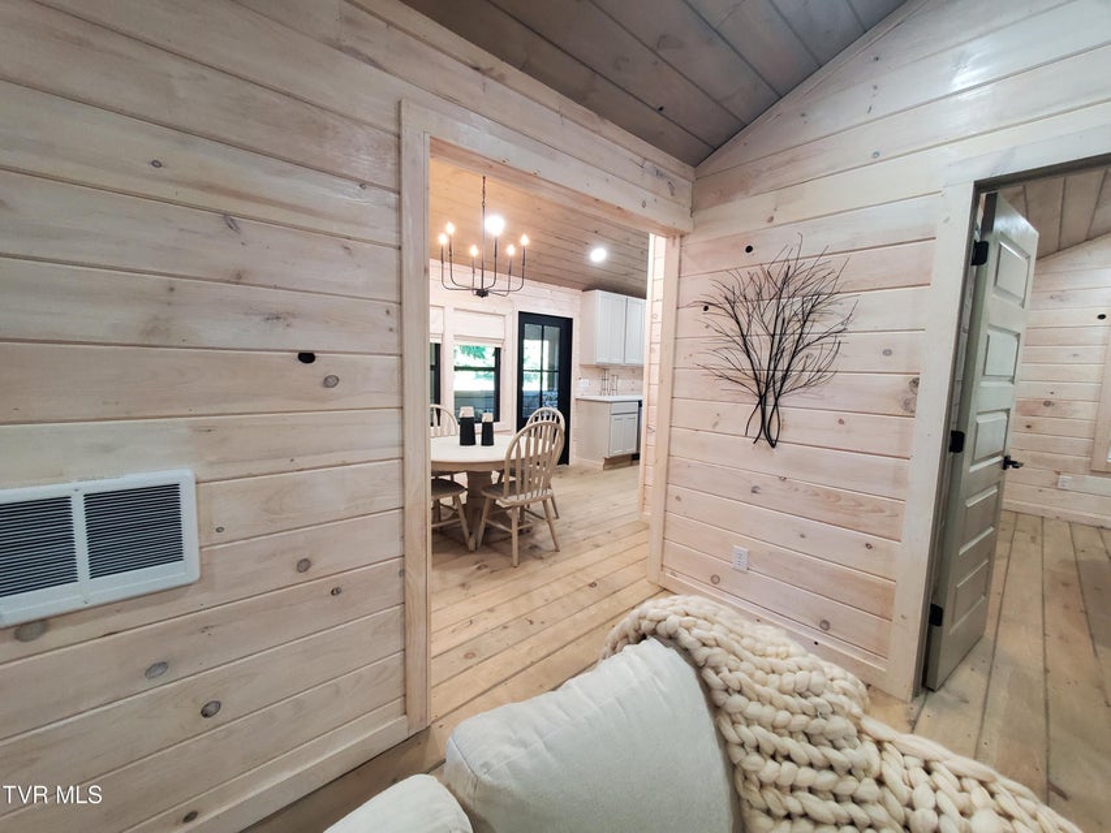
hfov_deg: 106.2
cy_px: 416
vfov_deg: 89.9
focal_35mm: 13
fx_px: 417
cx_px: 556
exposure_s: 1/60
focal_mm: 1.8
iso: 400
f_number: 2.2
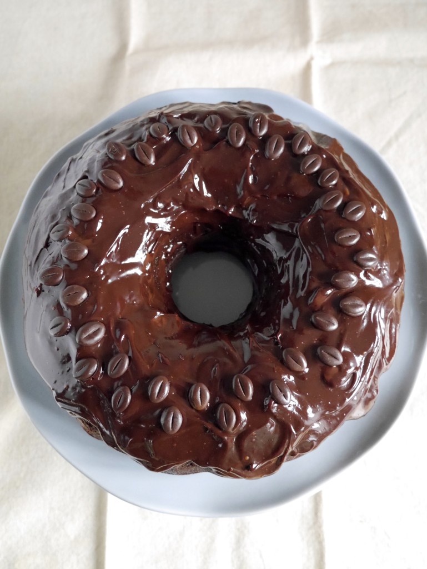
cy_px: 284
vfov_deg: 46.8
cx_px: 214
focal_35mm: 40
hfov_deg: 36.0
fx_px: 657
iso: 3200
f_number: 4.4
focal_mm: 20
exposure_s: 1/60
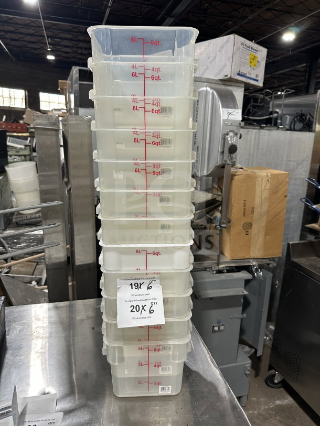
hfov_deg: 56.8
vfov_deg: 71.6
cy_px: 213
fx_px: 296
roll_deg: -1.8
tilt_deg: -10.8
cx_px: 160
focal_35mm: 24
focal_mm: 6.86
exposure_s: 1/121
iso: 200
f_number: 1.78
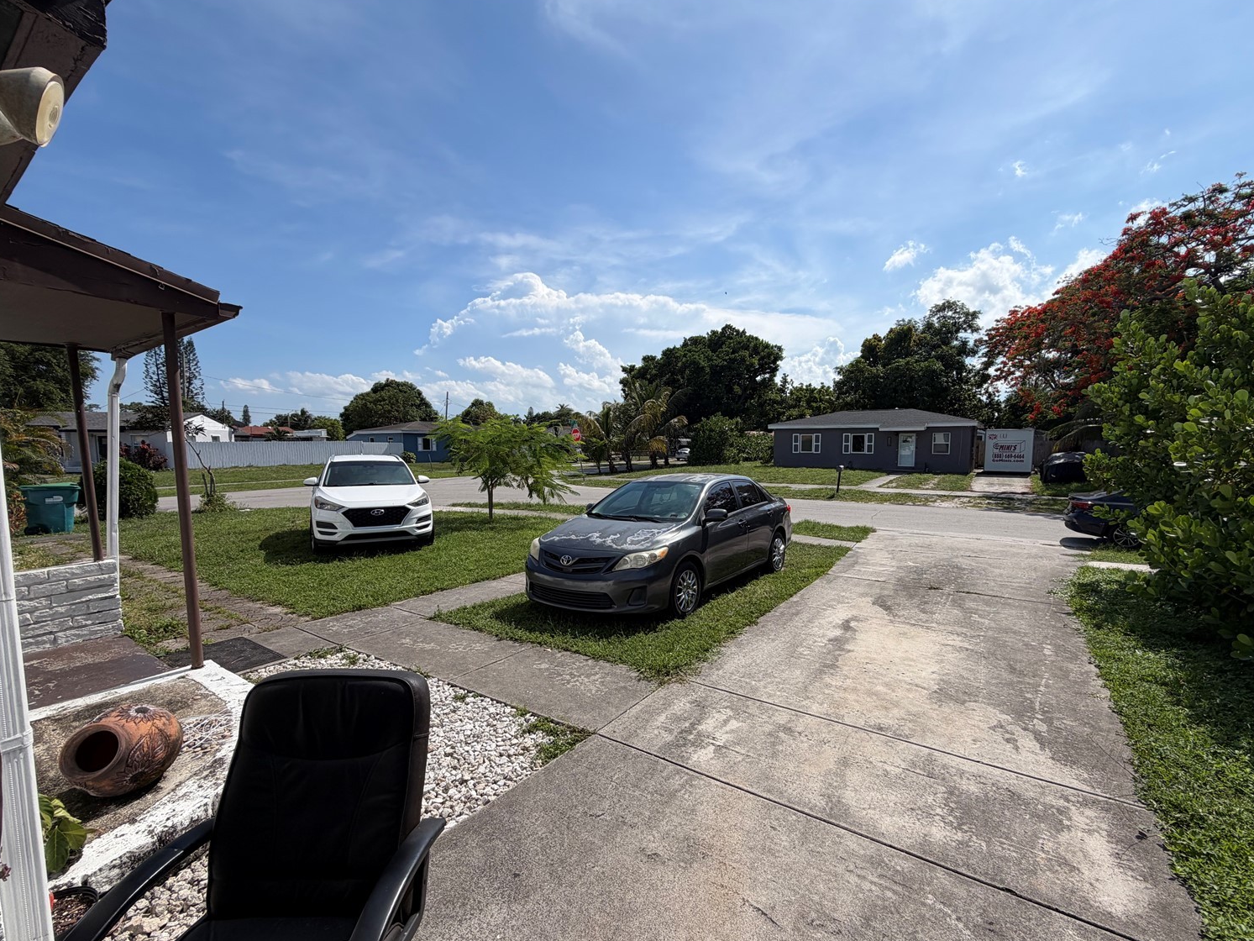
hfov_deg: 98.1
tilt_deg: -6.7
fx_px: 543
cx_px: 661
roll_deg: -0.2
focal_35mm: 15
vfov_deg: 81.7
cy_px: 493
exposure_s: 1/1399
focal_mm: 2.22
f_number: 2.2
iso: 20
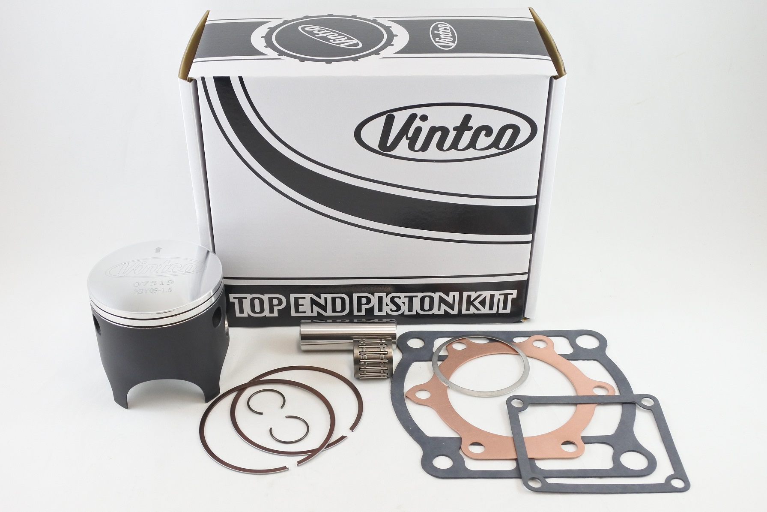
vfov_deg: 36.9
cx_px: 384
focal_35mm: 36
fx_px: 767
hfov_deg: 53.1
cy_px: 256
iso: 500
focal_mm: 13.4
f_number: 4
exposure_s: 1/125
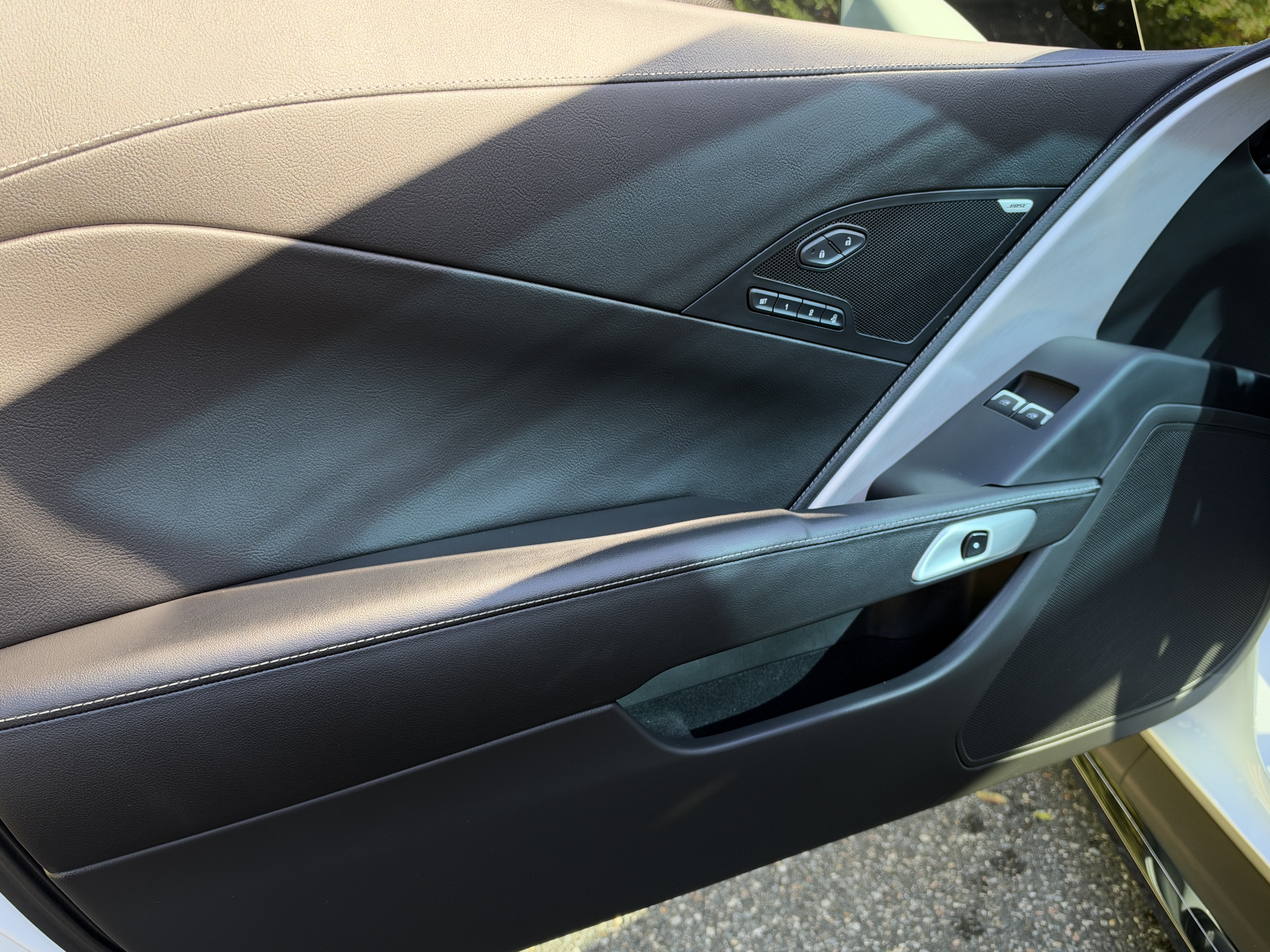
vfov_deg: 48.2
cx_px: 596
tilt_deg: -14.2
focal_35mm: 29
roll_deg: +1.5
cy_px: 483
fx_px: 1064
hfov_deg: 61.6
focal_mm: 6.93
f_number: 1.8
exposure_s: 1/209
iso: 125
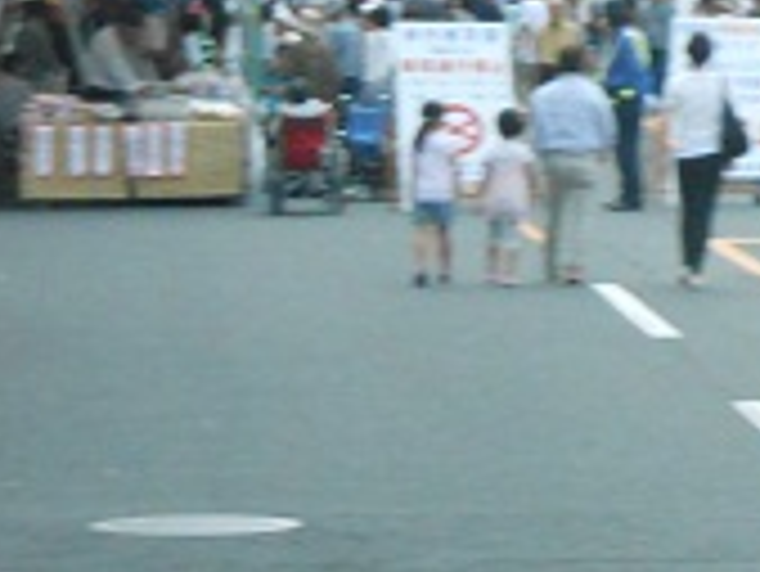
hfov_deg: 6.2
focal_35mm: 316
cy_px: 122
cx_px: 971
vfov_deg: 4.7
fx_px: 6943
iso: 800
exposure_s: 1/250
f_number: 5.5
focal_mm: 21.2
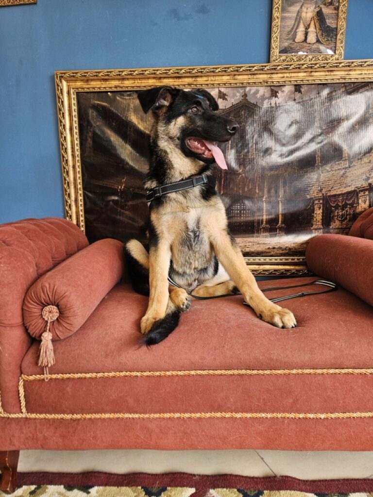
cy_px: 248
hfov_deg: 58.9
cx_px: 186
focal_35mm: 23
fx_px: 330
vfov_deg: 73.9
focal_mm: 5.4
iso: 100
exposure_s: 1/120
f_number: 1.8
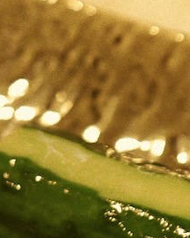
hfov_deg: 13.3
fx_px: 731
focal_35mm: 104
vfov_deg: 17.3
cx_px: 340
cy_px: 313
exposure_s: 1/60
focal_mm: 9
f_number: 1.7
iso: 200
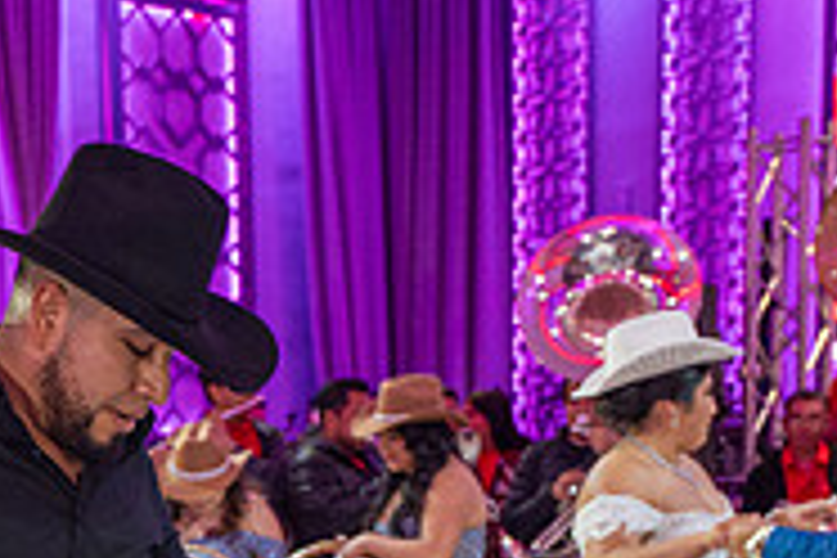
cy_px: 794
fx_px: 1744
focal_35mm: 75
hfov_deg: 25.5
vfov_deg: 16.8
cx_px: -18
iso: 1250
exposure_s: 1/200
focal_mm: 24
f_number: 2.8
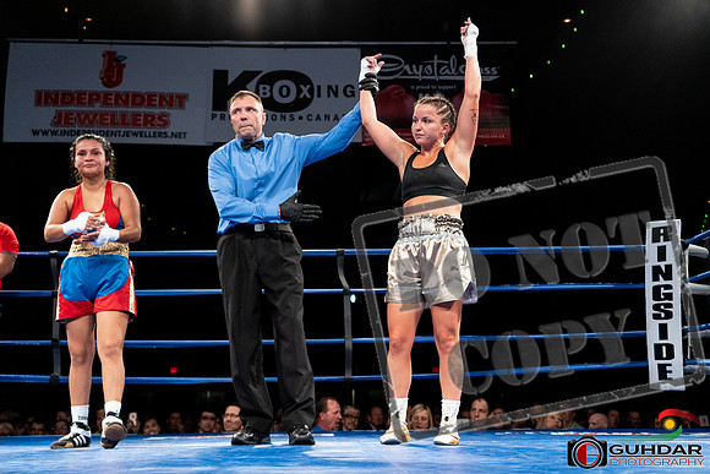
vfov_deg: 32.6
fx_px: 809
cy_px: 237
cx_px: 355
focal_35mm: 41
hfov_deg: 47.4
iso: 3200
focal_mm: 41
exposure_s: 1/800
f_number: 4
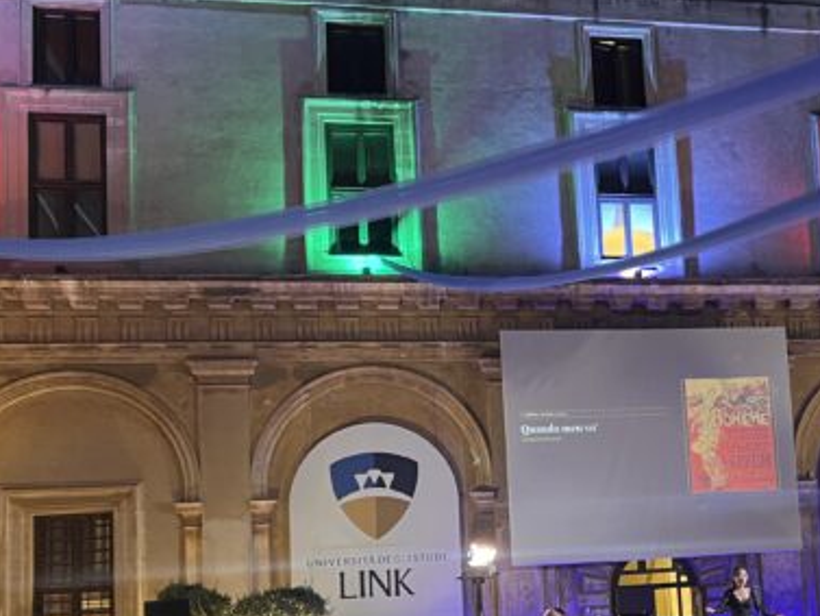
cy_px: 461
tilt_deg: +6.4
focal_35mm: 53
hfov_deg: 34.7
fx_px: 1256
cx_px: 694
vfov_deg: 27.2
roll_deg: +3.6
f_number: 1.5
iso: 500
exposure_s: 1/33
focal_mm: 5.7
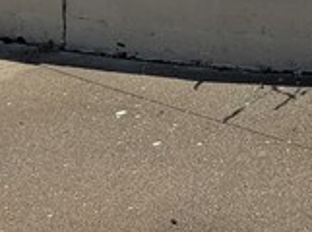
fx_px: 1376
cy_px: -481
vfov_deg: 8.1
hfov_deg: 12.3
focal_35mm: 153
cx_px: 477
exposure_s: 1/9091
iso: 80
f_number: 1.78
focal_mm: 6.76
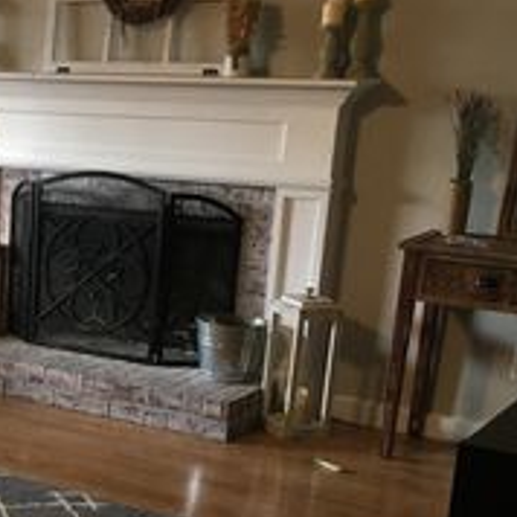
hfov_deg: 22.0
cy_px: 396
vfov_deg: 23.7
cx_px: -125
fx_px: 1217
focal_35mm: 72
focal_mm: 4.15
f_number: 2.2
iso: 100
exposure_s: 1/30
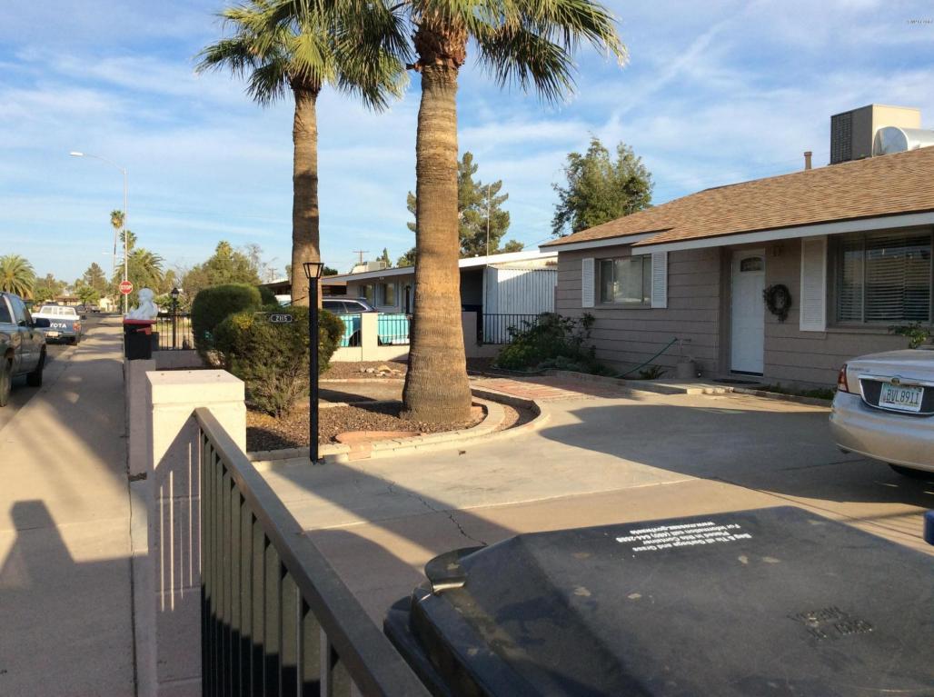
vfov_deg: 44.0
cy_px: 348
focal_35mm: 32
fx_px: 862
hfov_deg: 56.9
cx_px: 467
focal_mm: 3.3
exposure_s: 1/1144
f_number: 2.4
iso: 32
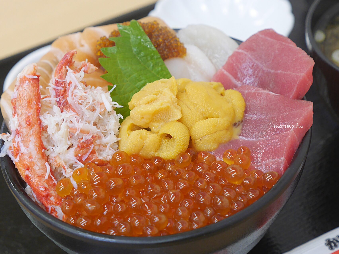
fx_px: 911
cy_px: 110
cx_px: 201
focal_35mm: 93
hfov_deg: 21.1
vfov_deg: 15.9
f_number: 4
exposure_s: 1/60
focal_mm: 31
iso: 800
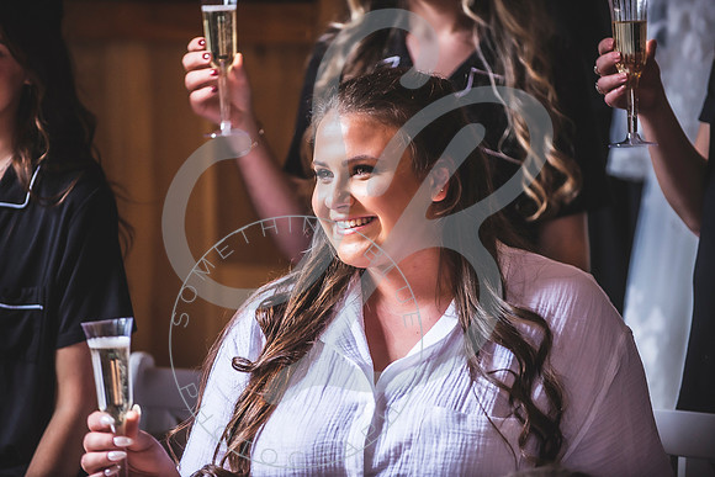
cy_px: 238
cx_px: 358
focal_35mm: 160
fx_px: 3178
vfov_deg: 8.6
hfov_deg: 12.8
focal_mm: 160
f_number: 2.8
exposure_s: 1/200
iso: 400
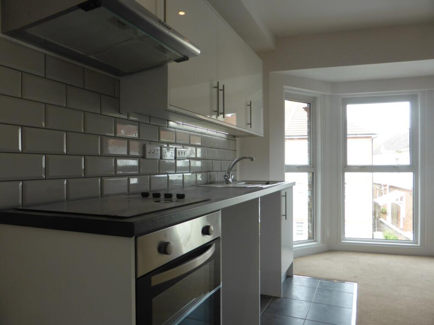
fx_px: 313
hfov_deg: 69.4
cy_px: 162
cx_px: 217
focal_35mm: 25
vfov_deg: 54.9
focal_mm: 4.3
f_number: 3.3
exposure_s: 1/80
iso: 100
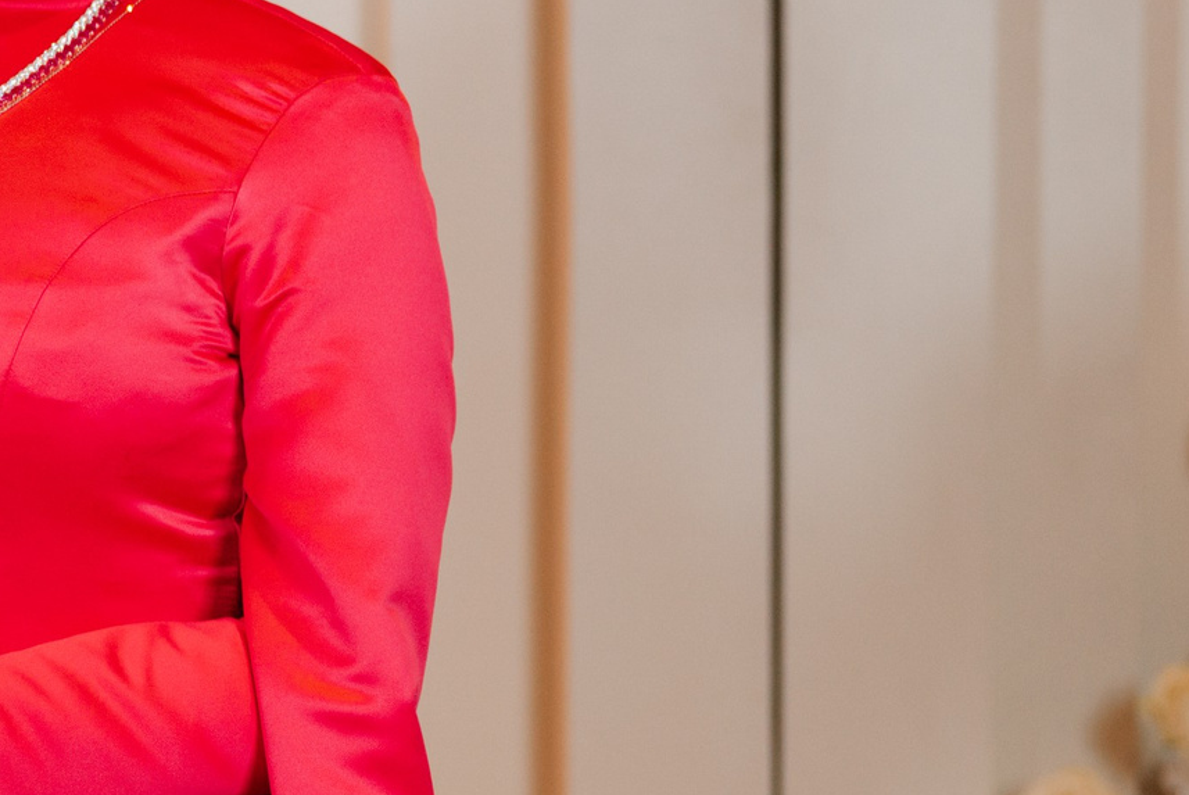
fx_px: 8165
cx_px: -466
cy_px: 352
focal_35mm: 247
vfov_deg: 5.6
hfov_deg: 8.2
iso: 320
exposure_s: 1/200
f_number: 2.8
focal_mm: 76
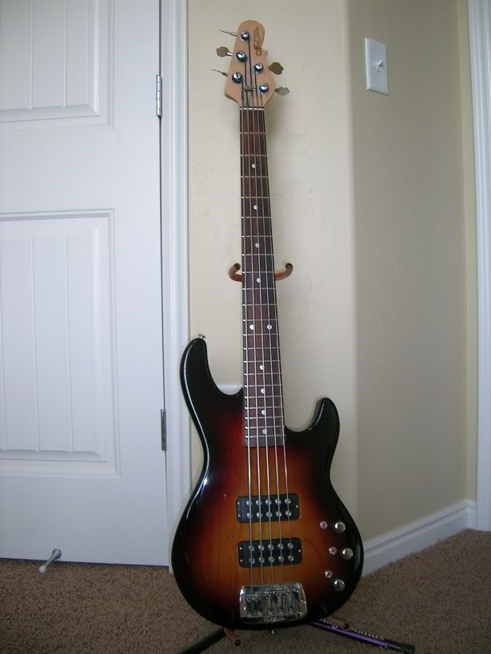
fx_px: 662
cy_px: 327
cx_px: 246
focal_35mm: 35
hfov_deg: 40.7
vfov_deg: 52.6
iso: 50
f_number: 2.8
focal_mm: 5.4
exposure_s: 1/30
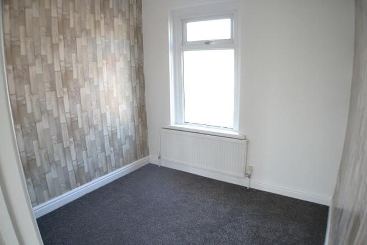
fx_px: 306
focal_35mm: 30
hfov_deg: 61.9
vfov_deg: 43.6
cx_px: 184
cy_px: 122
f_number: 3.8
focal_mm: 20
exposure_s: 1/60
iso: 500
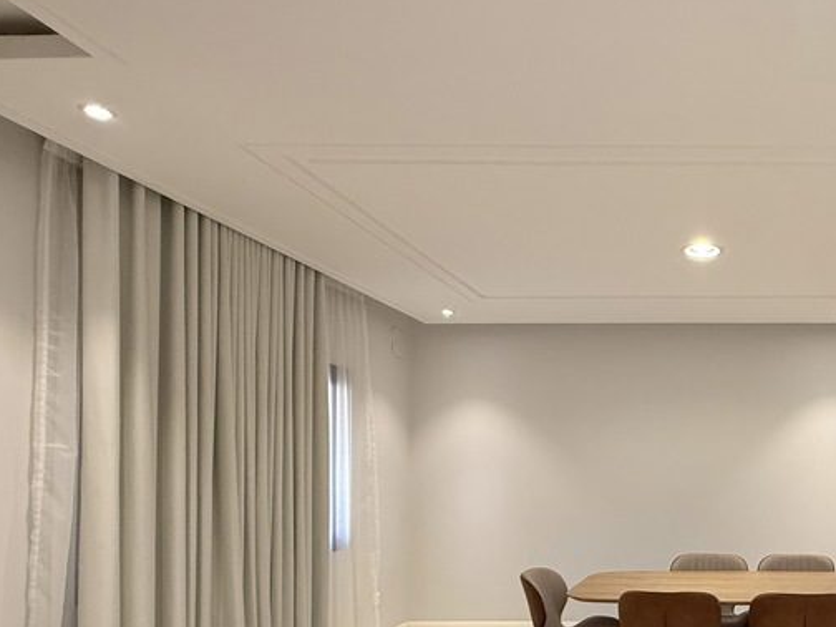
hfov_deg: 56.5
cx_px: 720
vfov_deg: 48.1
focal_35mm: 28
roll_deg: -0.1
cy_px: 459
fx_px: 676
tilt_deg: +0.8
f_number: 2.2
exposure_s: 1/120
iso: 320
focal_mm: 2.22
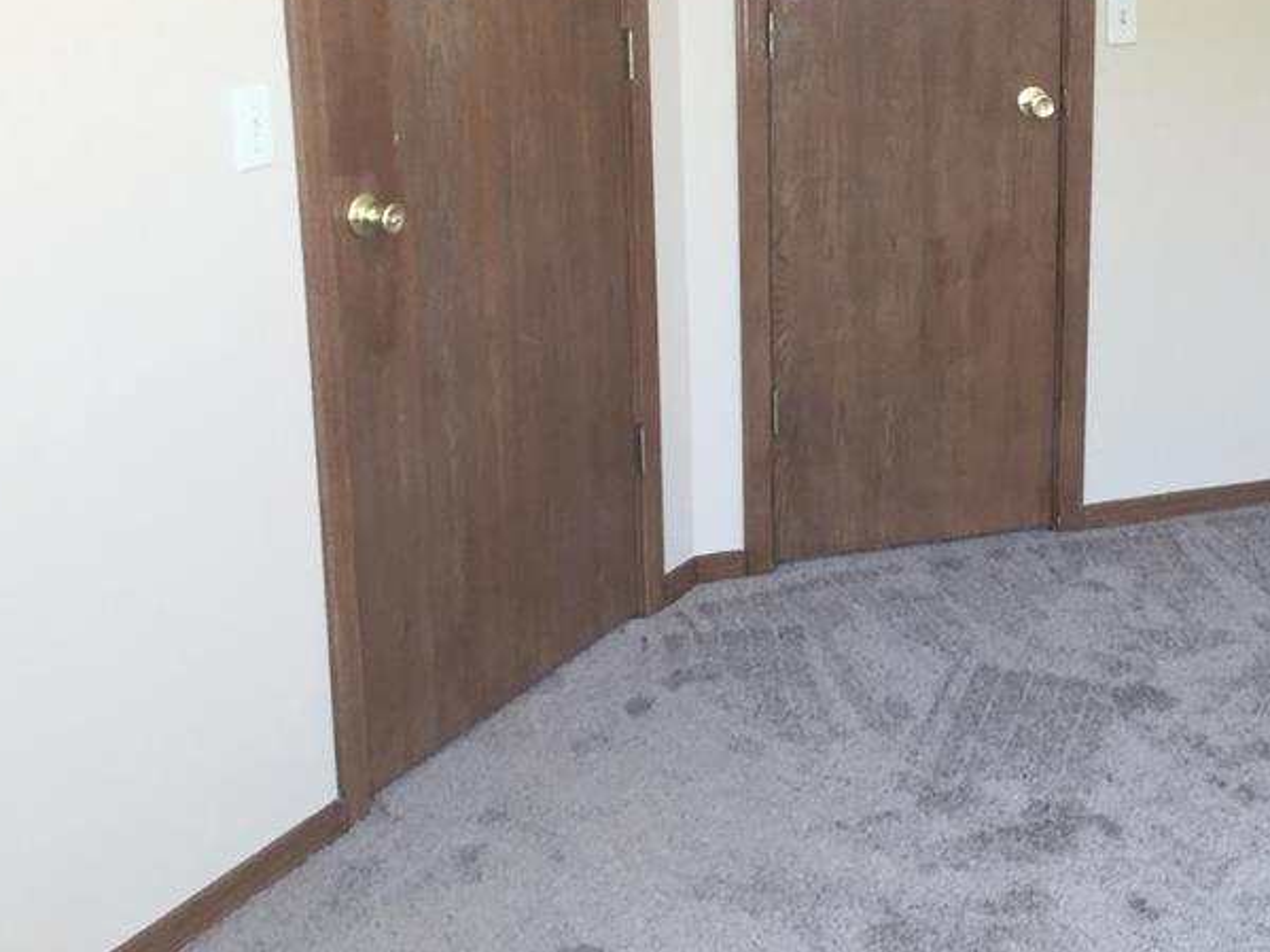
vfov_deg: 27.0
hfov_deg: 35.5
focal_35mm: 53
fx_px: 1944
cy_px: 208
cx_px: 916
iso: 50
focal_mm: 3.3
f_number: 2.4
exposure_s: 1/30
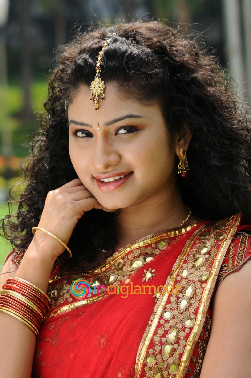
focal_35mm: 195
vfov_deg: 10.6
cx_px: 126
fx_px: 2046
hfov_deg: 7.0
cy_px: 189
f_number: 7.1
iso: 320
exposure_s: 1/250
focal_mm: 130
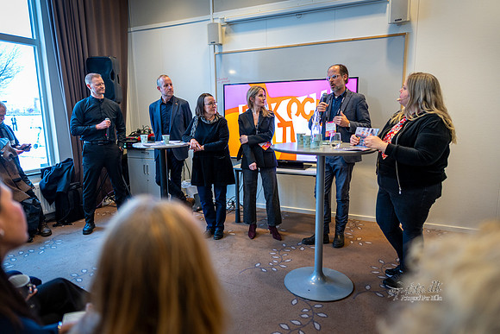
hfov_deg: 73.7
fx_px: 333
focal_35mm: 24
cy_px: 167
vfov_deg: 53.2
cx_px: 250
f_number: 1.4
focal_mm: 24
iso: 500
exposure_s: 1/200
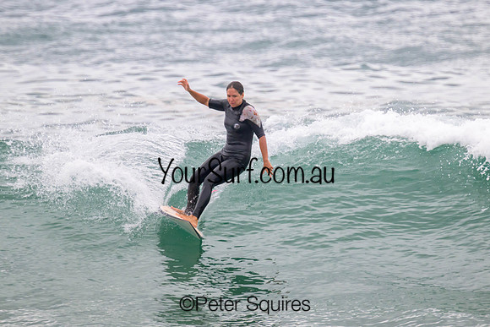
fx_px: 13144
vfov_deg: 1.4
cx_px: 280
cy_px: 130
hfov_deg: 2.1
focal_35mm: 965
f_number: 11
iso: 1400
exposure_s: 1/2000
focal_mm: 800
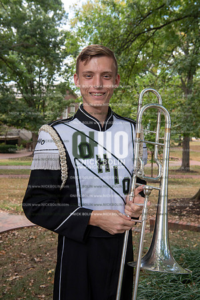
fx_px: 400
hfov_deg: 28.1
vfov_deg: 41.1
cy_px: 150
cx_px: 100
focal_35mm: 48
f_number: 8
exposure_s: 1/100
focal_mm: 48
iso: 500
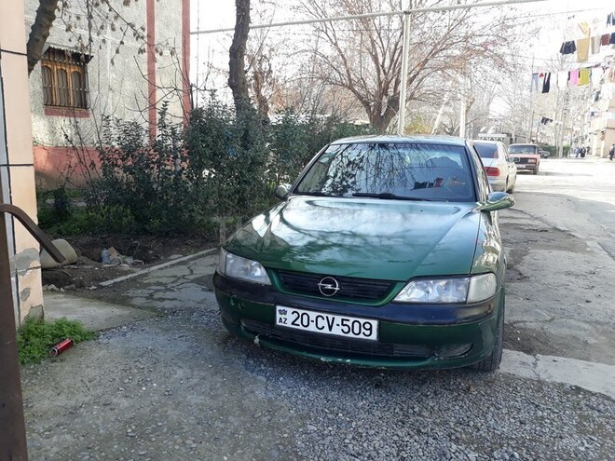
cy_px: 230
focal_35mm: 27
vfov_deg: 51.4
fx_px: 480
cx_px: 308
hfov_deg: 65.3
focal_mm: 3.71
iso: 40
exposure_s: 1/236
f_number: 1.7
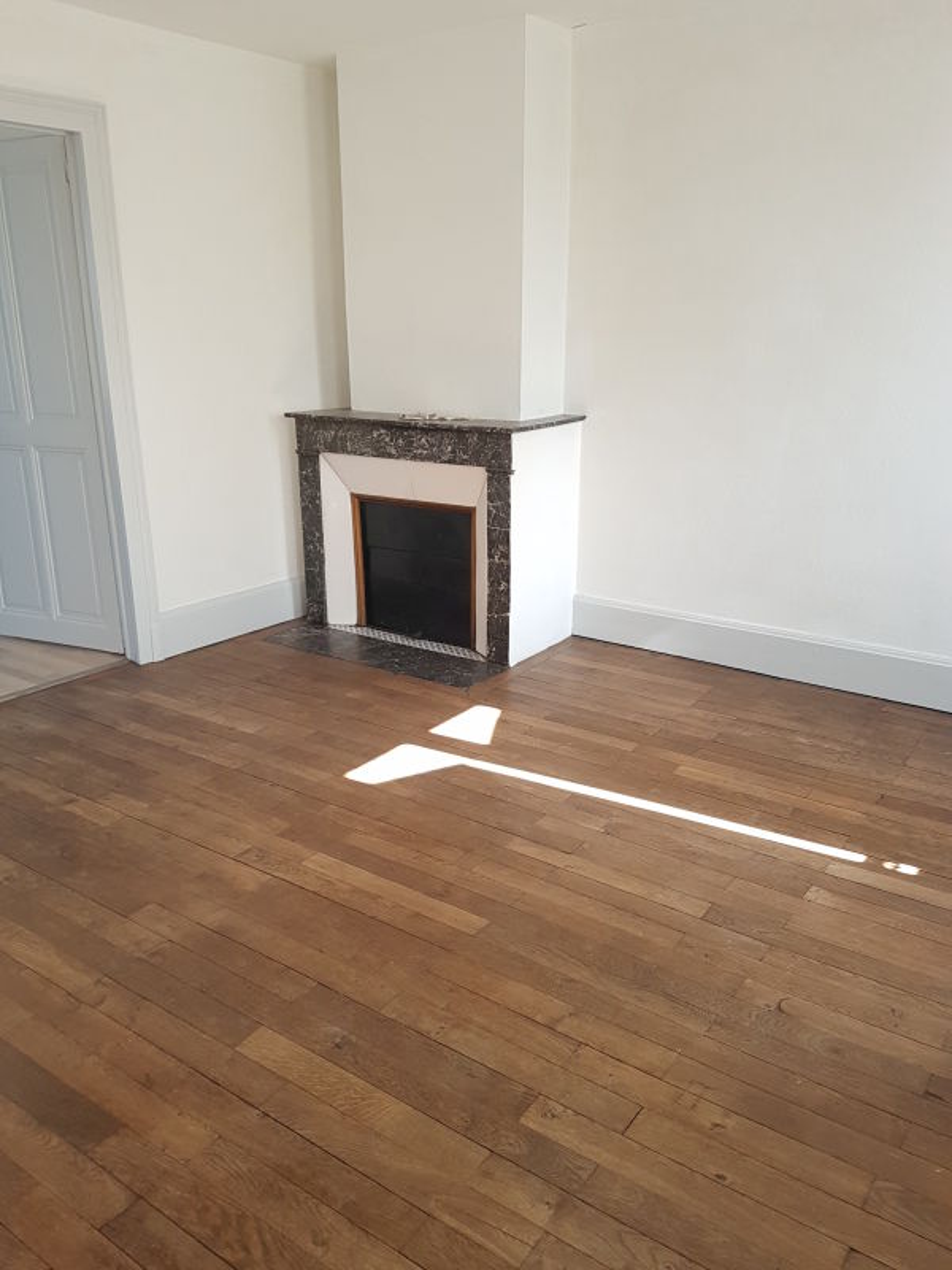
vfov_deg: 67.3
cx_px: 476
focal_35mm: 26
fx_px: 953
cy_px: 635
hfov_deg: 53.1
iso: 80
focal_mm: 4.2
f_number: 1.7
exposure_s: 1/50
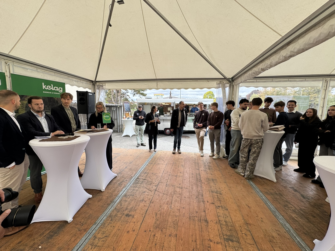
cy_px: 126
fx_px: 135
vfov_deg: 85.7
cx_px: 168
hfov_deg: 102.1
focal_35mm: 14
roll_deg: -0.6
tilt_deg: -5.4
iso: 40
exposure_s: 1/211
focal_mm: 2.22
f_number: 2.2
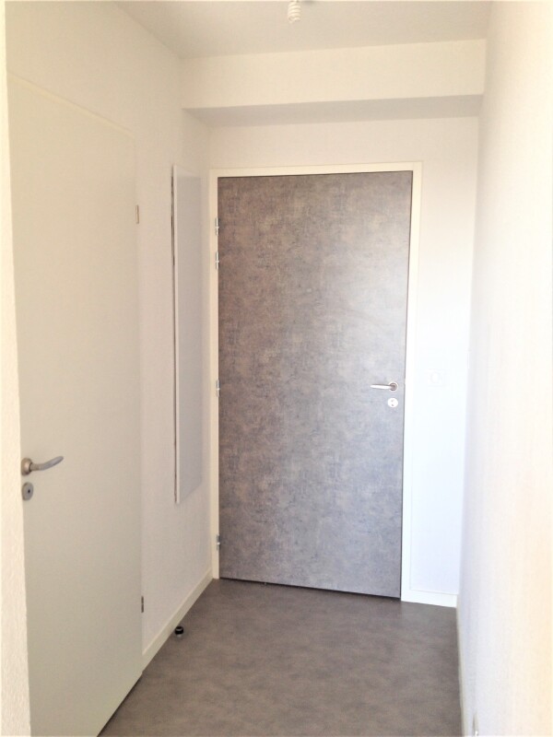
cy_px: 368
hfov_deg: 40.7
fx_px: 746
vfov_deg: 52.6
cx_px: 276
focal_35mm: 35
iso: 50
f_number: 2.4
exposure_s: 1/24
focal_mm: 4.28
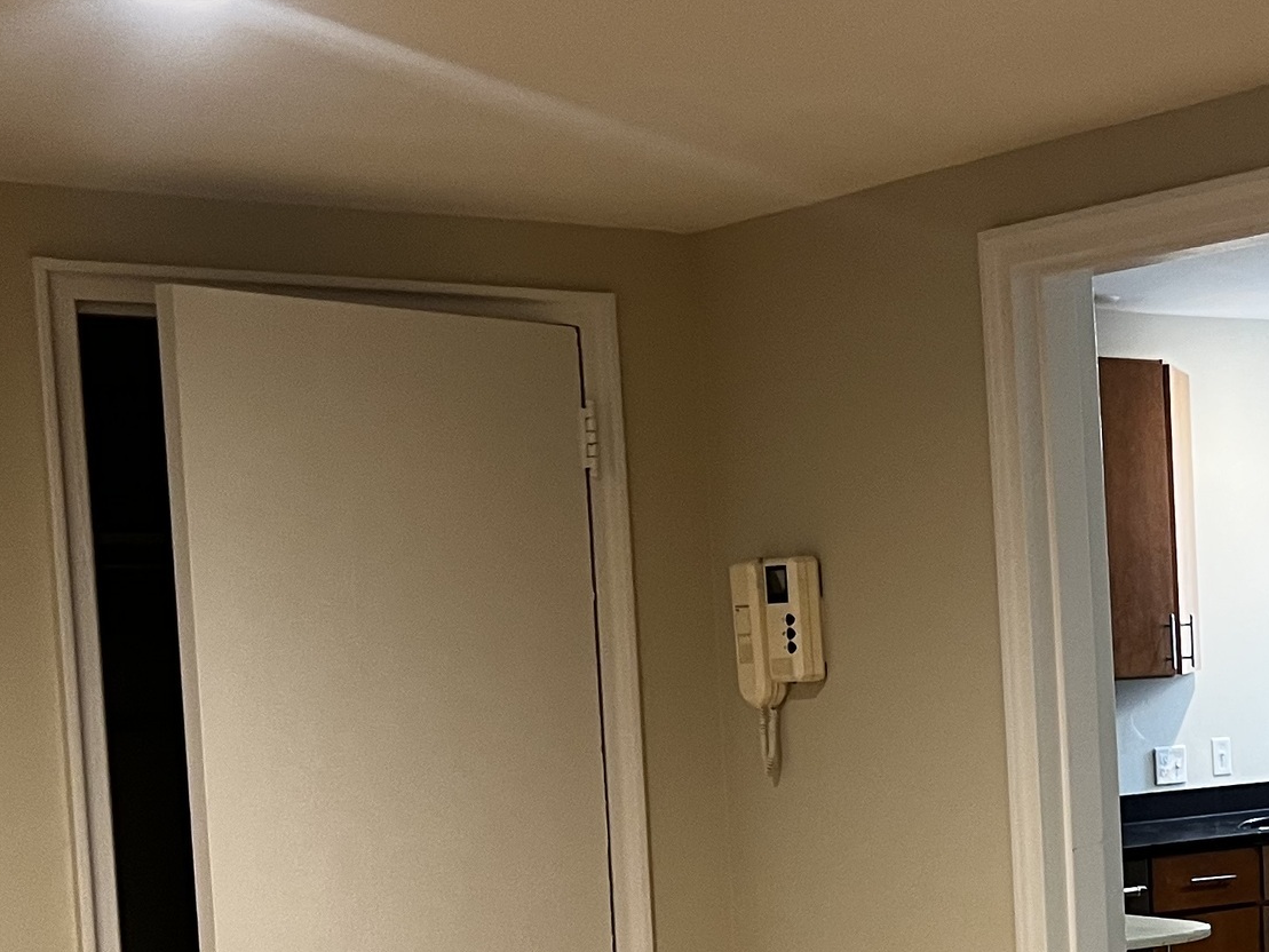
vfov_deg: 20.2
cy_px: 782
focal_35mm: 72
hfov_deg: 24.6
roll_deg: +2.3
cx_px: 1493
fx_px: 2640
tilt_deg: -2.0
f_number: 1.5
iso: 160
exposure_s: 1/60
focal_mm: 5.7
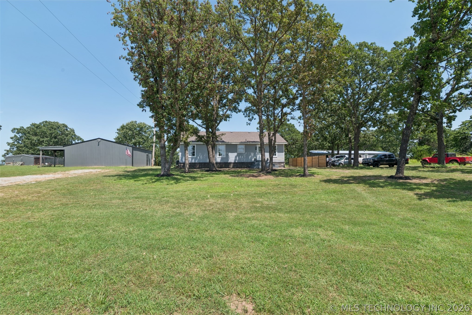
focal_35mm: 16
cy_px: 158
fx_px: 210
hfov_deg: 96.7
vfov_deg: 73.8
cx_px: 236
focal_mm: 16
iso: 100
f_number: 9
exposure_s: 1/200
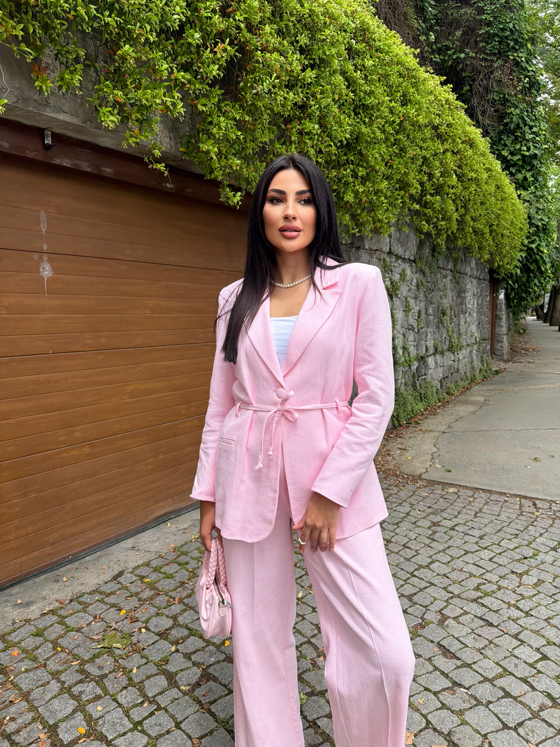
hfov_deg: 56.8
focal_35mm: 24
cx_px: 280
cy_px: 374
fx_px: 518
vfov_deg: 71.6
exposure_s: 1/4975
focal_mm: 6.76
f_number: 1.78
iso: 320
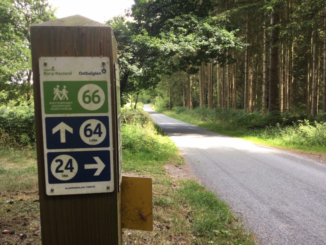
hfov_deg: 58.4
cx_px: 163
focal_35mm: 31
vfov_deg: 45.4
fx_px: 292
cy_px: 122
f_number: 2.4
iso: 25
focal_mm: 3.3
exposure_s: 1/50
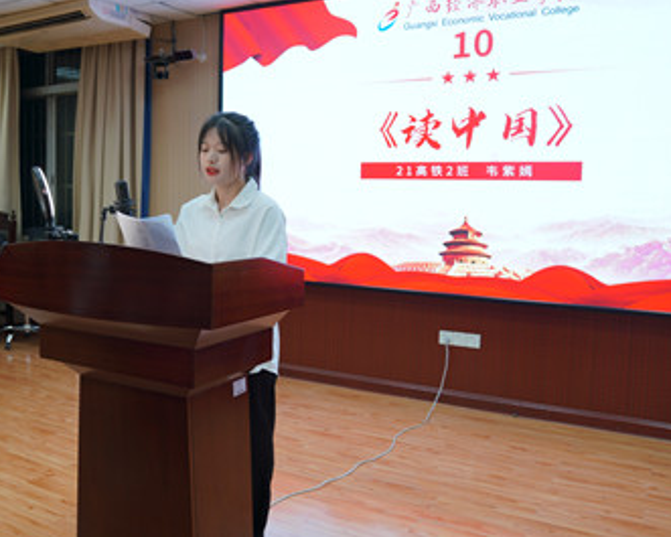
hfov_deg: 52.2
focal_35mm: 34
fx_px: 675
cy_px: 254
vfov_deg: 43.4
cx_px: 247
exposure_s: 1/40
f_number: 3.2
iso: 100
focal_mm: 24
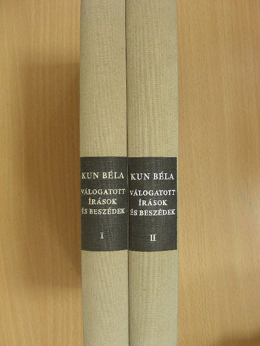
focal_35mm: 42
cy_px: 177
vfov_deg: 44.8
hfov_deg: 34.4
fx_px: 420
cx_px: 129
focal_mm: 6.8
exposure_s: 1/11.7
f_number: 3.5
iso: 200
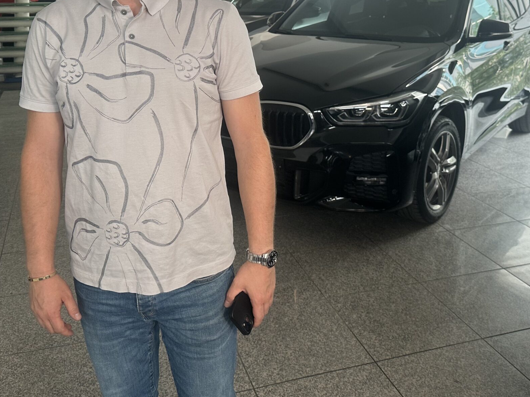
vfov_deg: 36.0
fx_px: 597
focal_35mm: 39
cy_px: 99
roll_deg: -0.3
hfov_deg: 47.8
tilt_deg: -12.7
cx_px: 277
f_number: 1.78
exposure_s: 1/121
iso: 125
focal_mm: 6.86
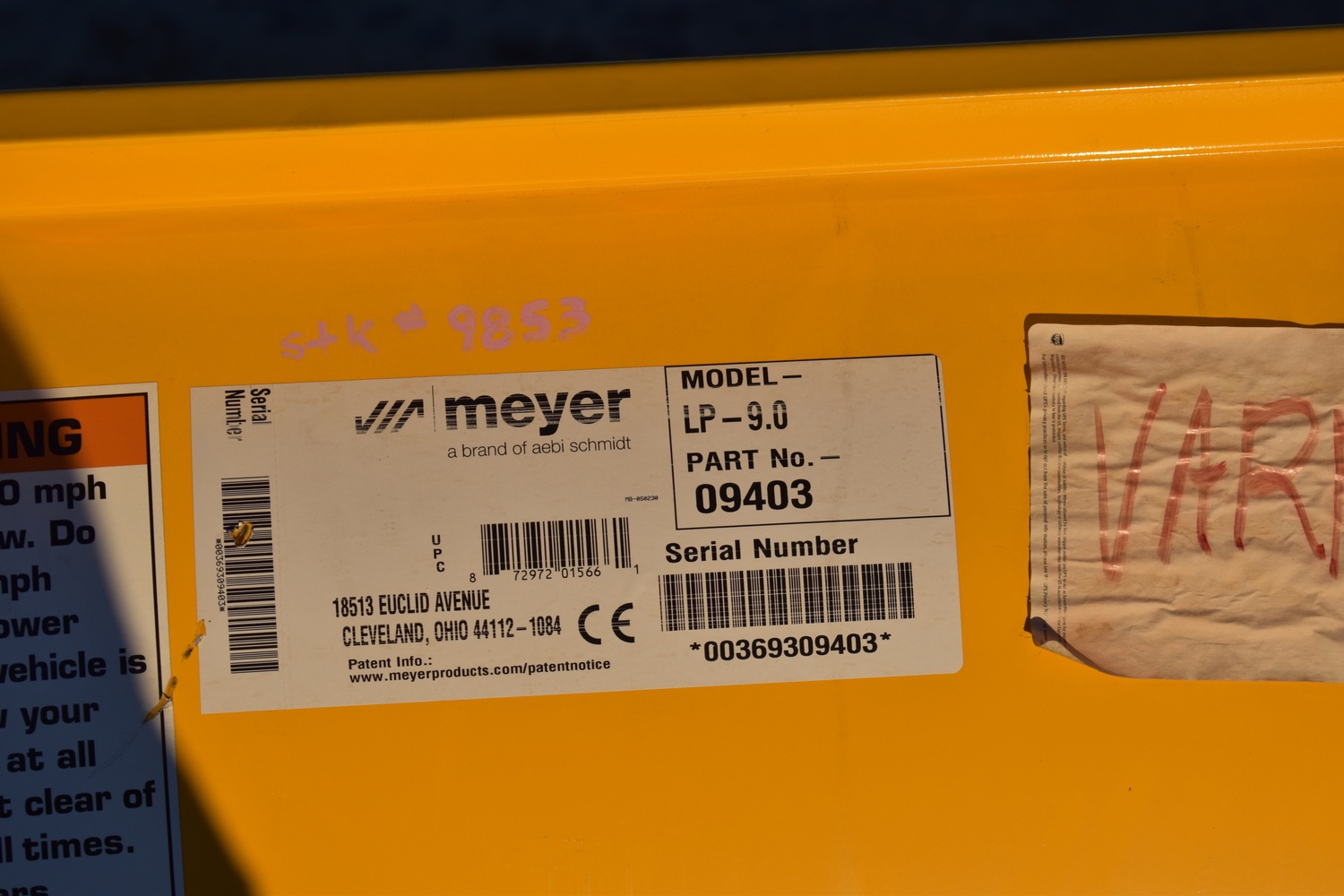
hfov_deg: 24.6
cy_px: 448
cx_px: 672
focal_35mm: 82
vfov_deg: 16.6
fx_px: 3080
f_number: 5.6
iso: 200
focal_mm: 55
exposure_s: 1/1600
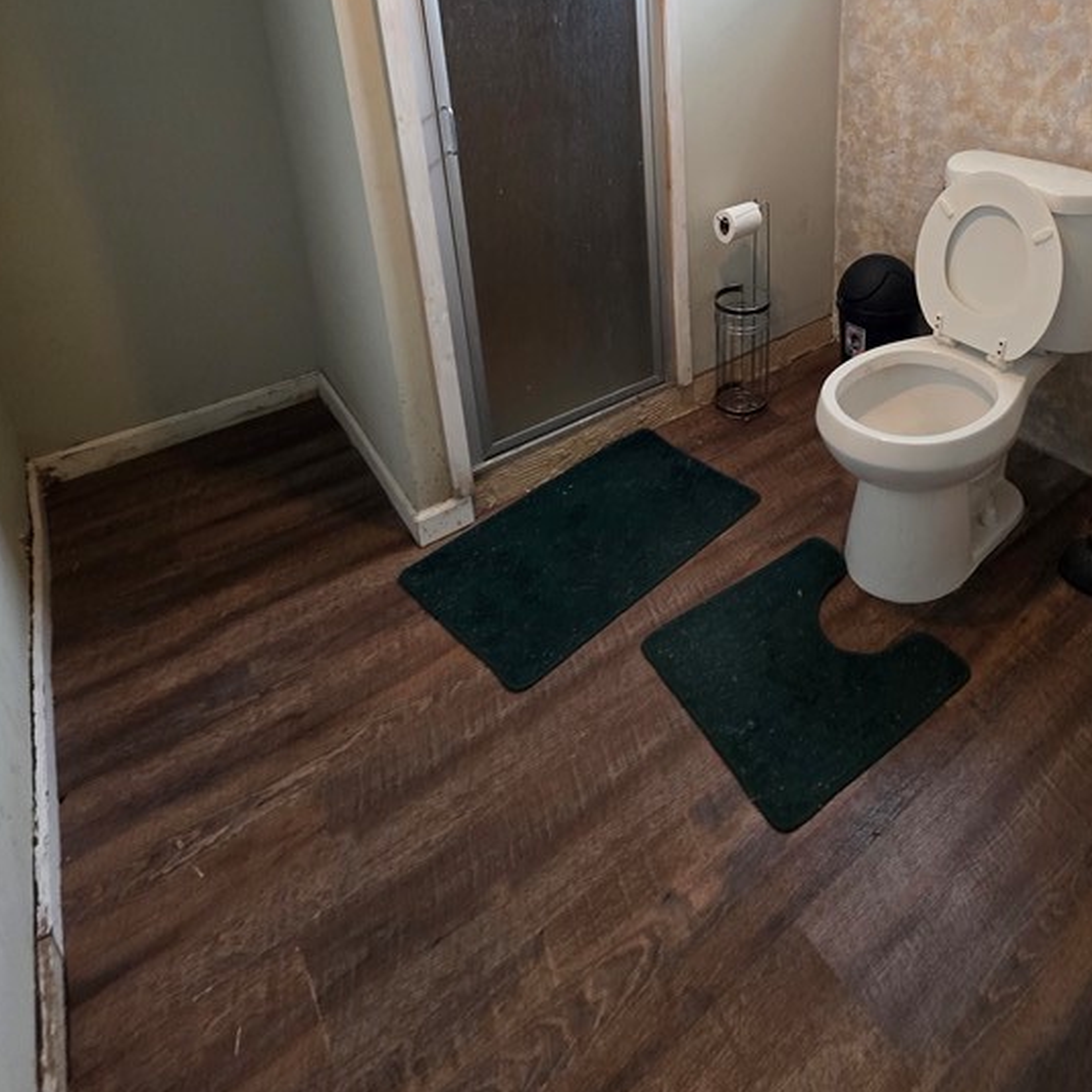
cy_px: 186
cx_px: 770
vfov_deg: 62.4
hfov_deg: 66.8
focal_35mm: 22
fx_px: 785
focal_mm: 2.2
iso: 250
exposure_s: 1/60
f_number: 1.9
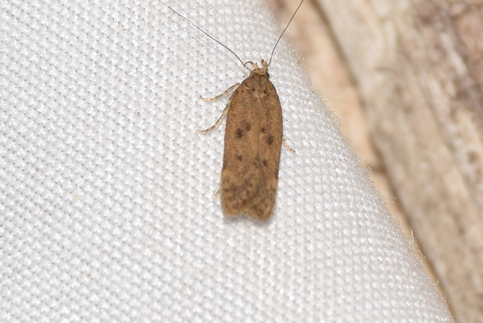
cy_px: 162
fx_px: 2820
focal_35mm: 210
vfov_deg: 6.6
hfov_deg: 9.8
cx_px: 242
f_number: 13
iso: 100
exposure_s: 1/60
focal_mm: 140
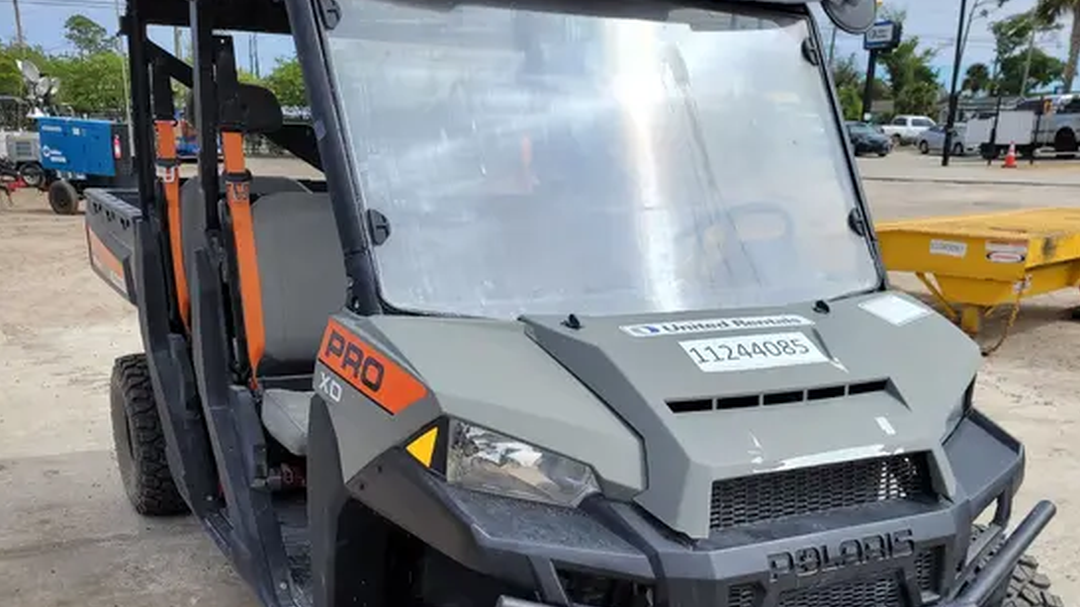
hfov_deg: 52.8
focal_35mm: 38
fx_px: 1088
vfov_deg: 29.3
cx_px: 540
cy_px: 592
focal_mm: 5.4
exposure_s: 1/2456
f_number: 1.8
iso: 40
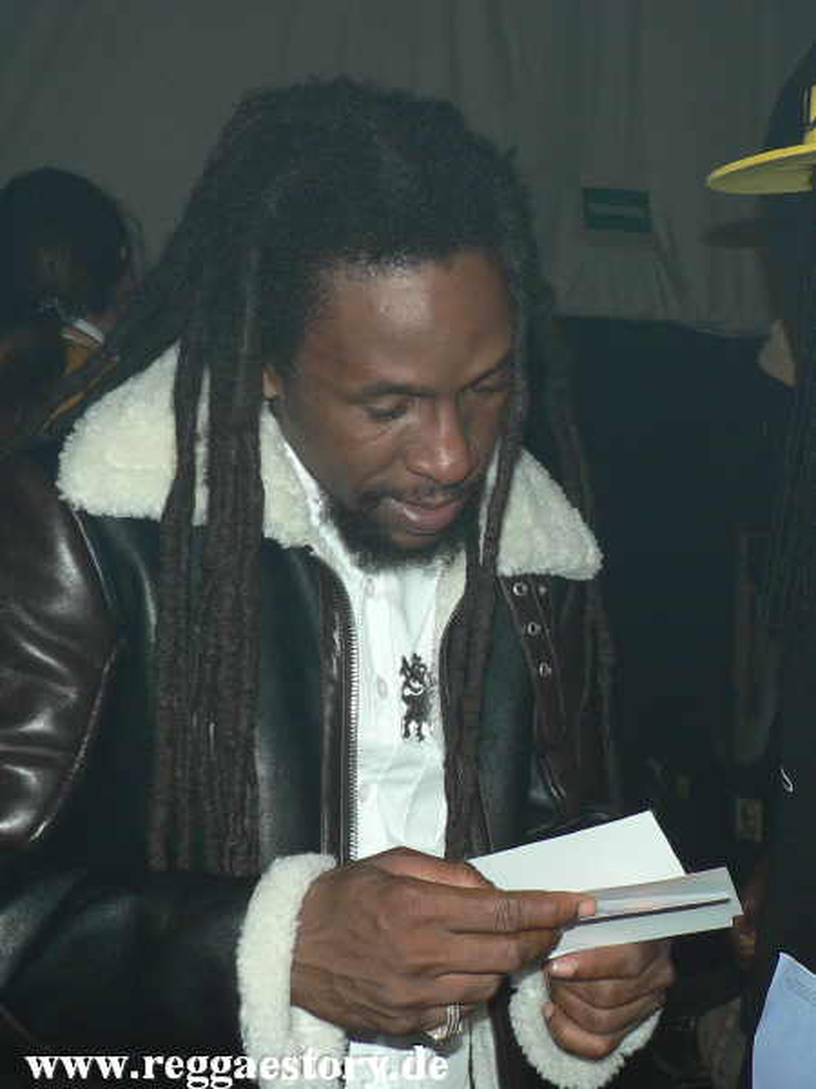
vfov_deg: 52.6
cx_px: 408
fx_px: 1100
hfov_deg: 40.7
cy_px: 544
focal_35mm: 35
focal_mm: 6
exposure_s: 1/60
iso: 100
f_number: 2.8
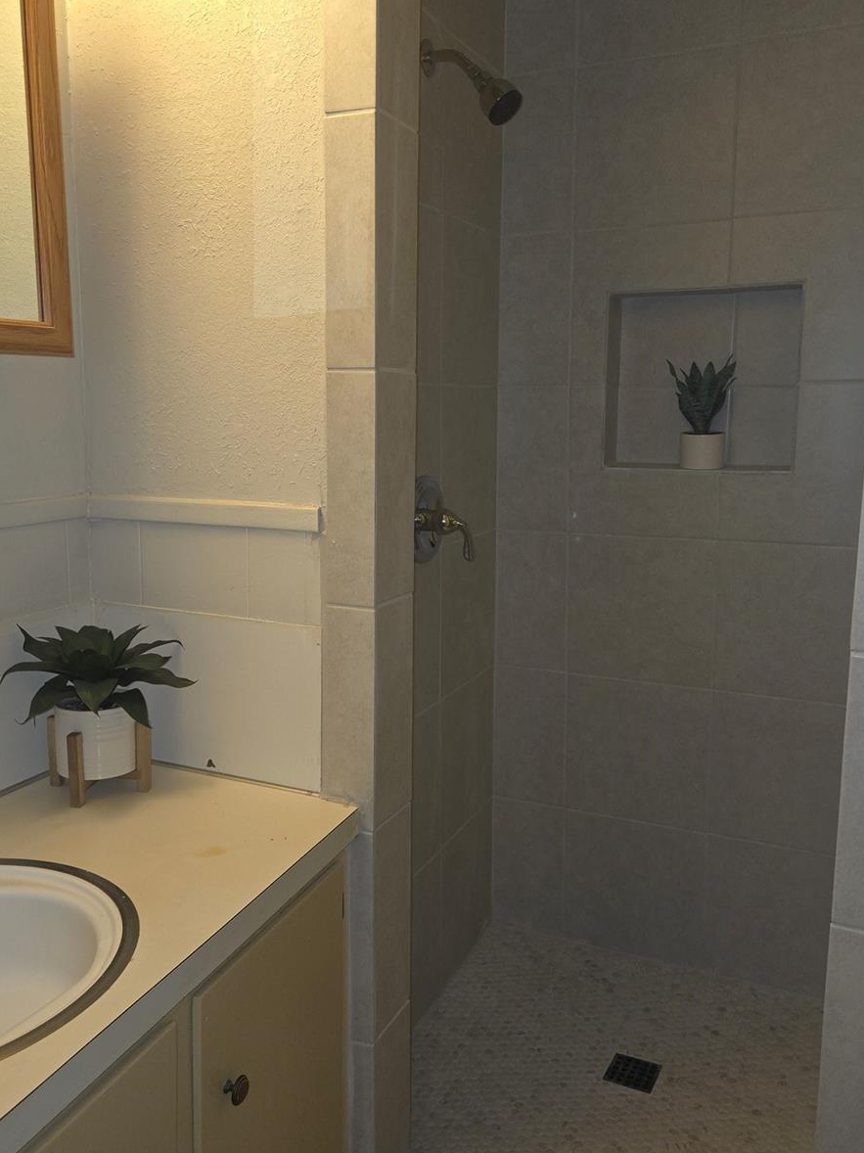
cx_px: 437
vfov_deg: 60.0
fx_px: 999
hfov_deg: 46.8
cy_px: 561
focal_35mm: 30
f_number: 1.8
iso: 100
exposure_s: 1/30
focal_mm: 5.4
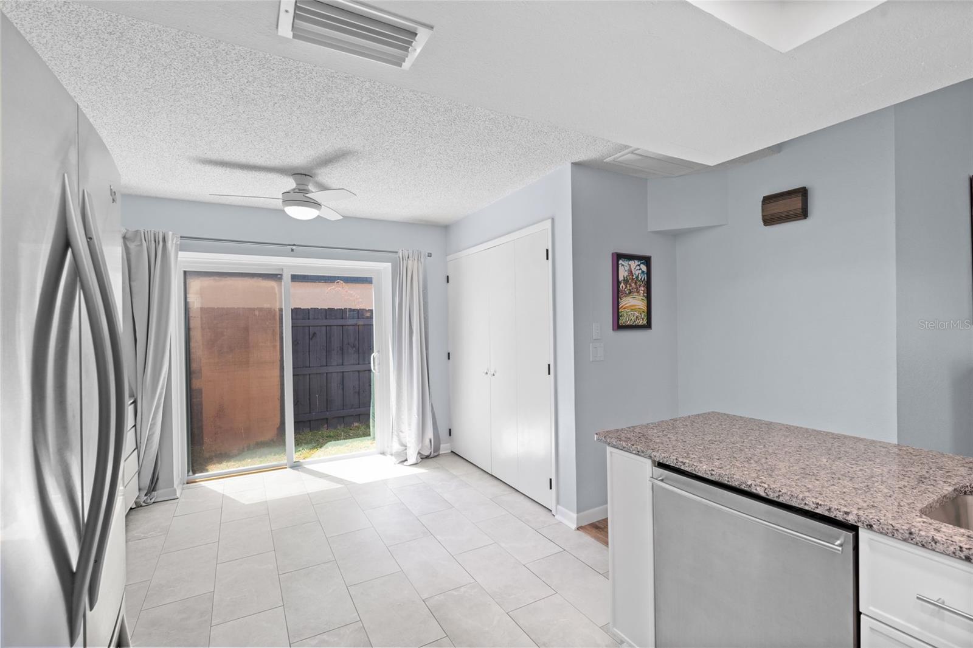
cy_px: 324
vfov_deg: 73.7
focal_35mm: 16
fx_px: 432
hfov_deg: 96.7
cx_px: 486
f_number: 9
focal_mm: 16
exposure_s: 1/3
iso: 250
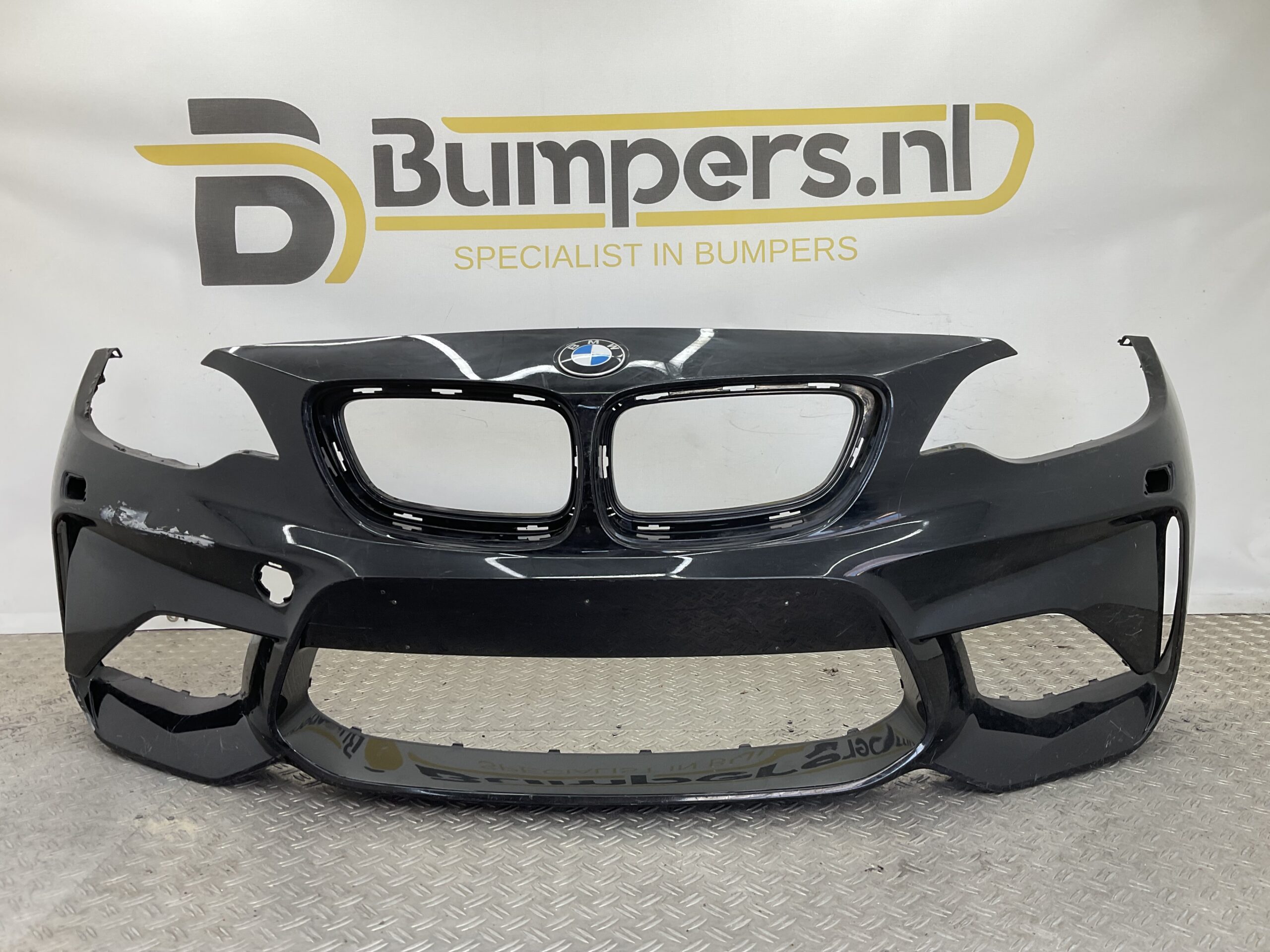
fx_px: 1064
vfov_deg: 48.2
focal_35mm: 29
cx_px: 635
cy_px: 476
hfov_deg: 61.7
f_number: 1.8
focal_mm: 3
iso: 16
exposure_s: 1/116
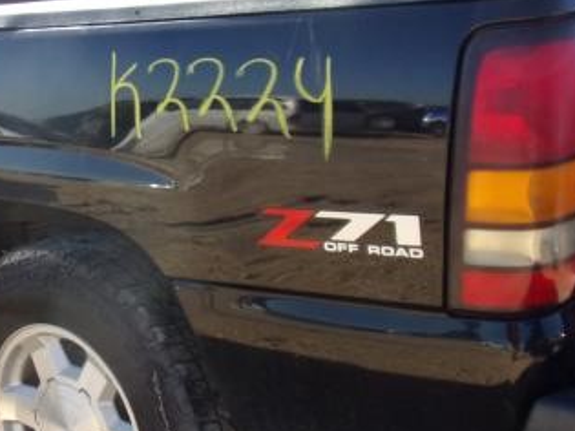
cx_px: 150
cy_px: 214
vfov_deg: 24.0
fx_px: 1013
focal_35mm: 61
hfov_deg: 31.2
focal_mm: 4.3
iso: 80
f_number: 3.3
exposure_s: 1/320
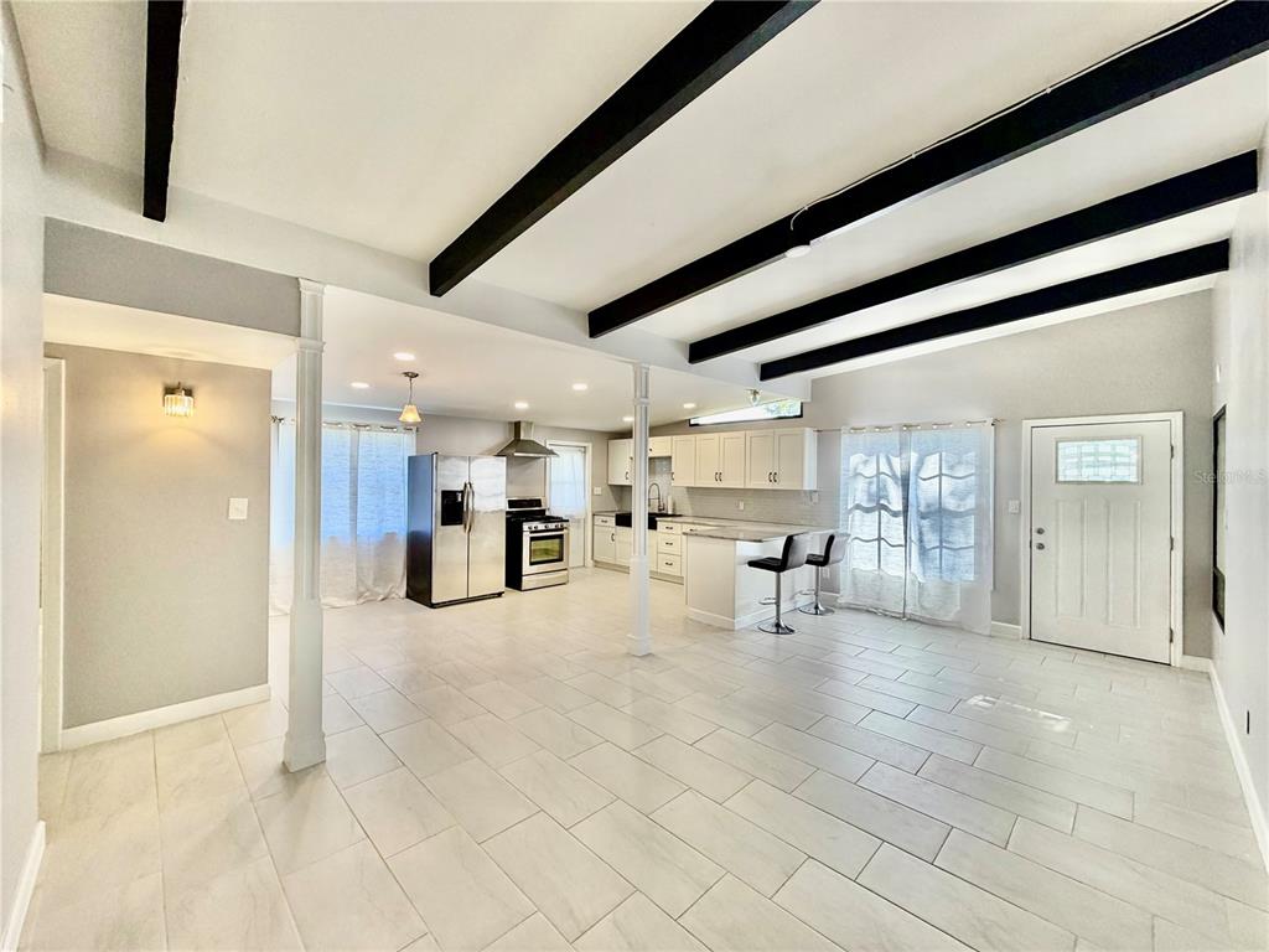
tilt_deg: +0.4
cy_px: 476
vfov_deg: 85.7
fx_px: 513
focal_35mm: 14
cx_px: 634
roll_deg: +0.0
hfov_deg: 102.1
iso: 160
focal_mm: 2.22
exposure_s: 1/120
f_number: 2.2
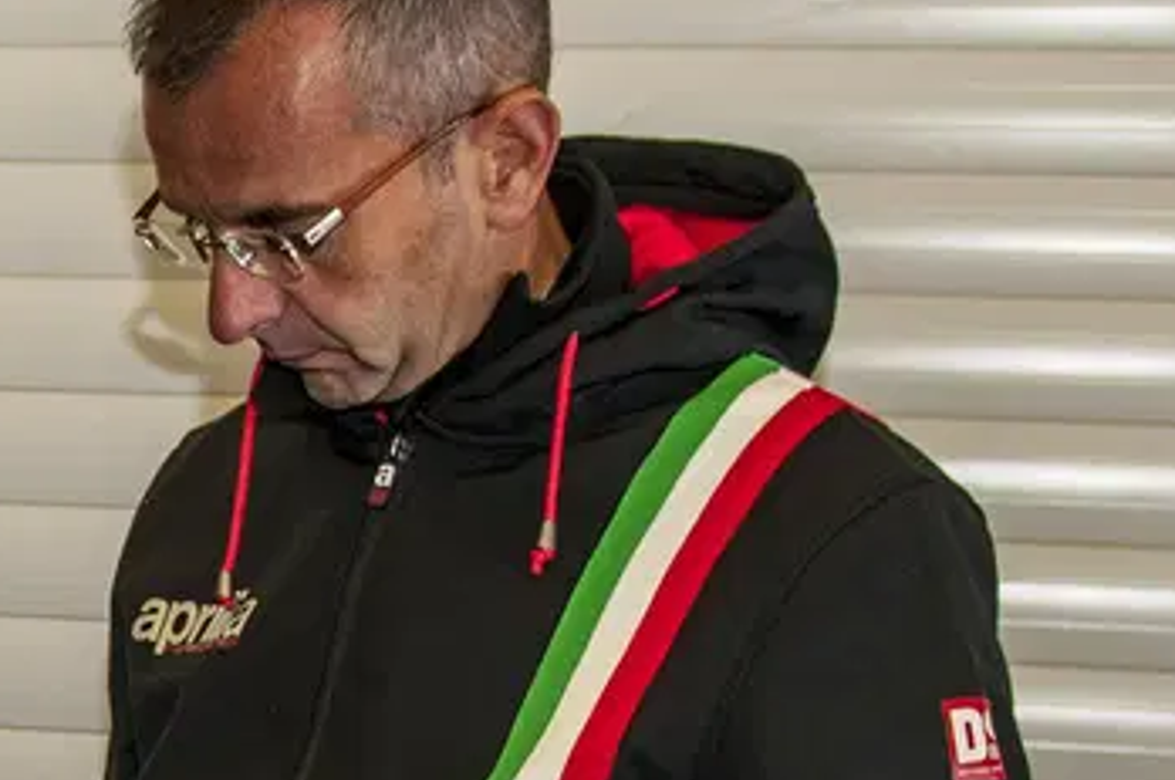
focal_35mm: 124
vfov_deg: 10.7
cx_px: -598
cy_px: 1140
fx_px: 4042
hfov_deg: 15.3
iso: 200
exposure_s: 1/125
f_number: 2.8
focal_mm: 24
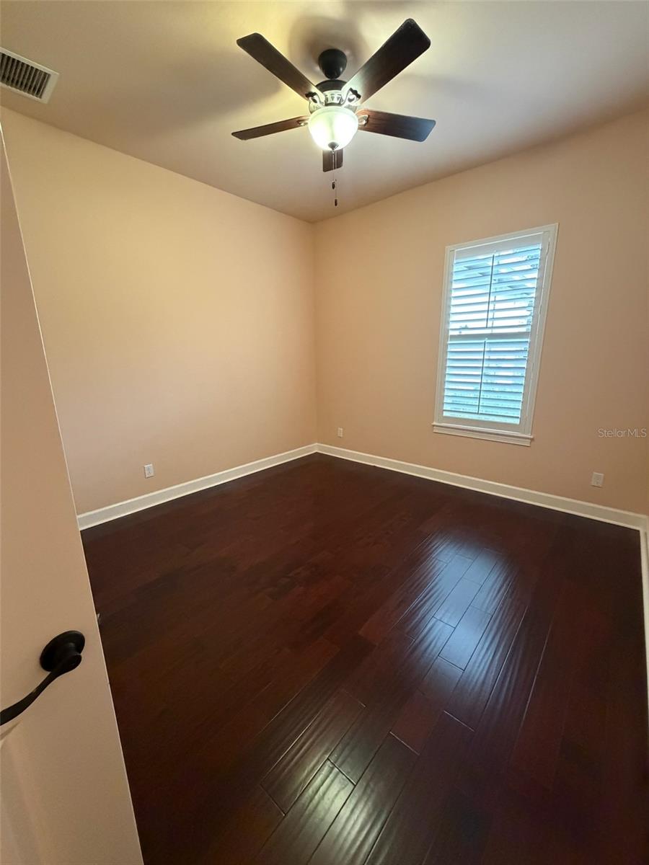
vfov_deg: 102.1
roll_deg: +0.6
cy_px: 432
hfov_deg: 85.7
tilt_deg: -12.4
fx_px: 350
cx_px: 324
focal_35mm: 14
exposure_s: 1/60
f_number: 2.2
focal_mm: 2.22
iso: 800
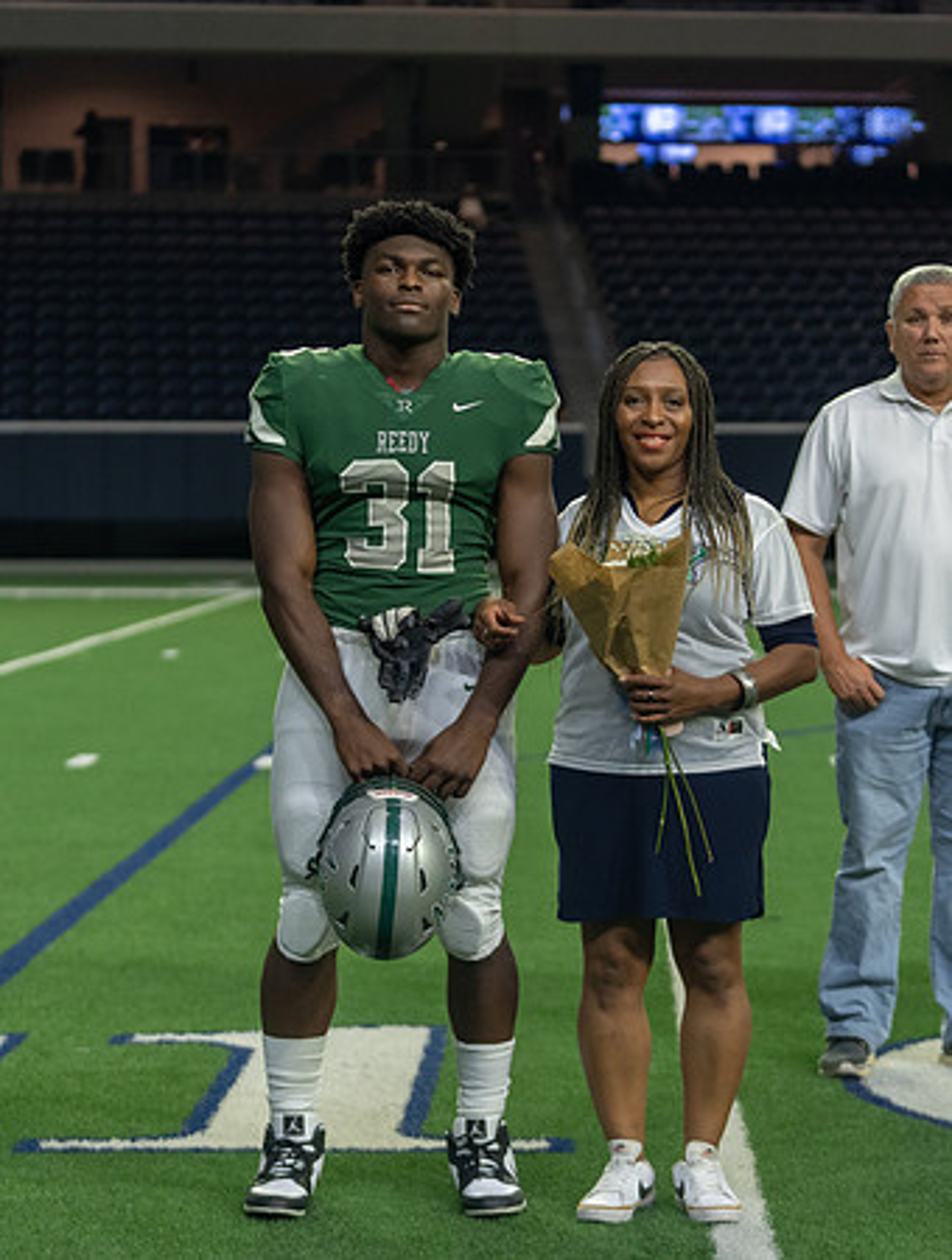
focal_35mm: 108
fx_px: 3950
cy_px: 645
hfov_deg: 13.7
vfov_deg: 18.1
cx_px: 559
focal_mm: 70
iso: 1250
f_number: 2.8
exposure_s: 1/320
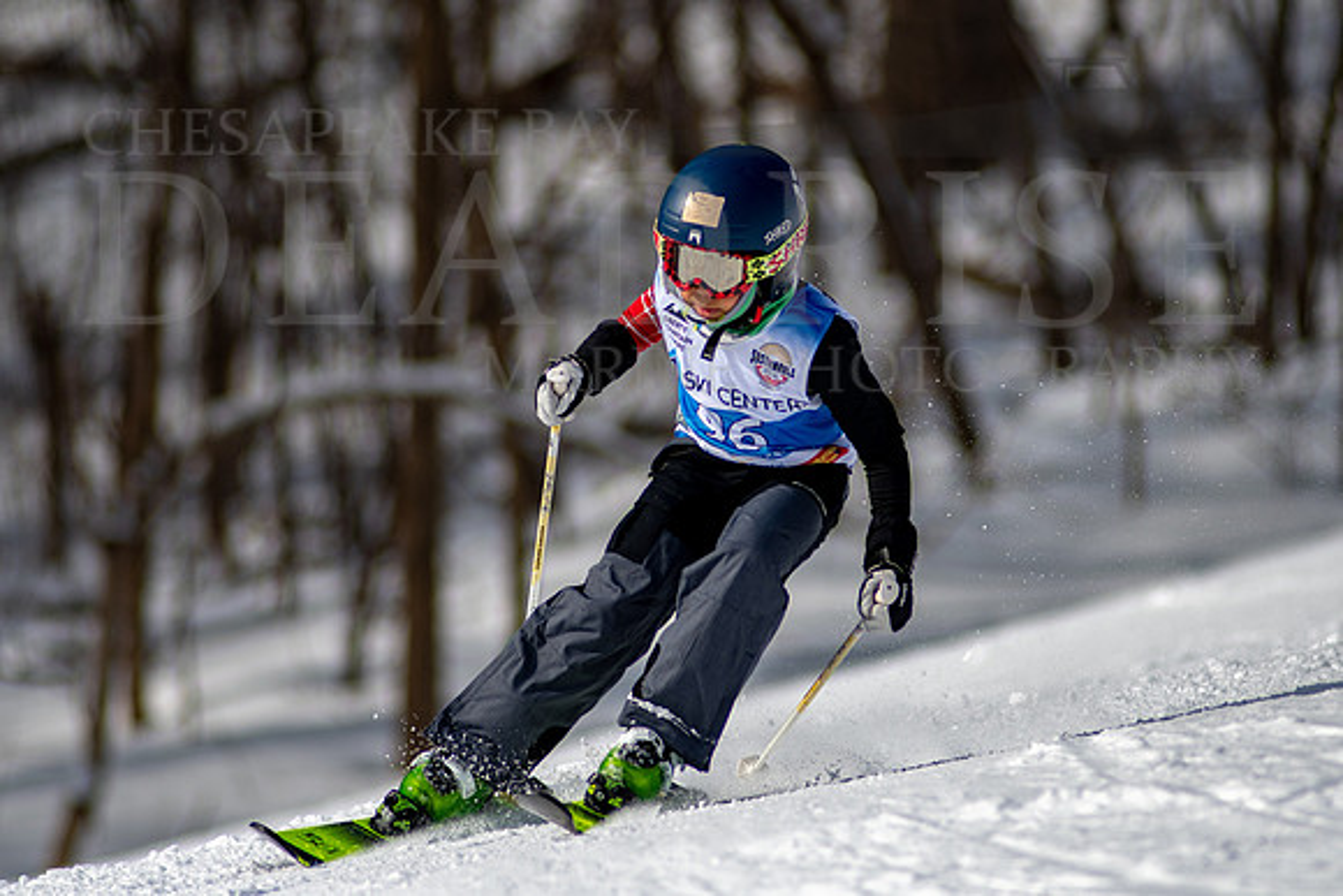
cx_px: 753
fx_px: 18824
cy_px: 394
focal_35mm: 505
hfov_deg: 4.1
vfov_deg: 2.7
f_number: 2.8
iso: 100
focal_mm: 300
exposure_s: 1/6400
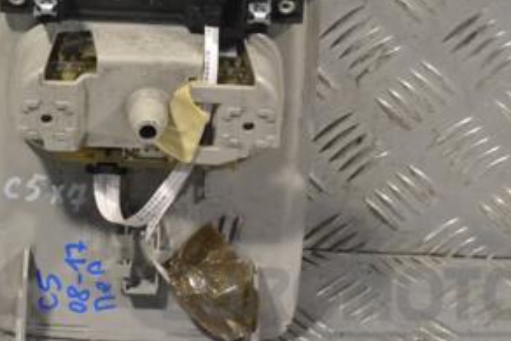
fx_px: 2187
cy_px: 61
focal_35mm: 154
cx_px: 128
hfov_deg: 13.3
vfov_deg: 8.9
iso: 3200
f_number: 8
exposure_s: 1/250
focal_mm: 50
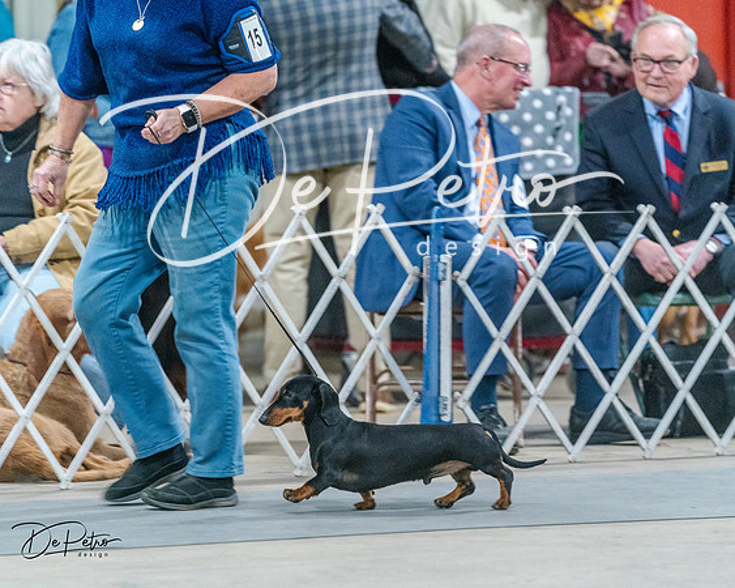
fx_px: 4898
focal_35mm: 225
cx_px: 368
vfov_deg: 6.9
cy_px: 294
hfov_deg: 8.6
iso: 6400
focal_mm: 200
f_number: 3.5
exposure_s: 1/200
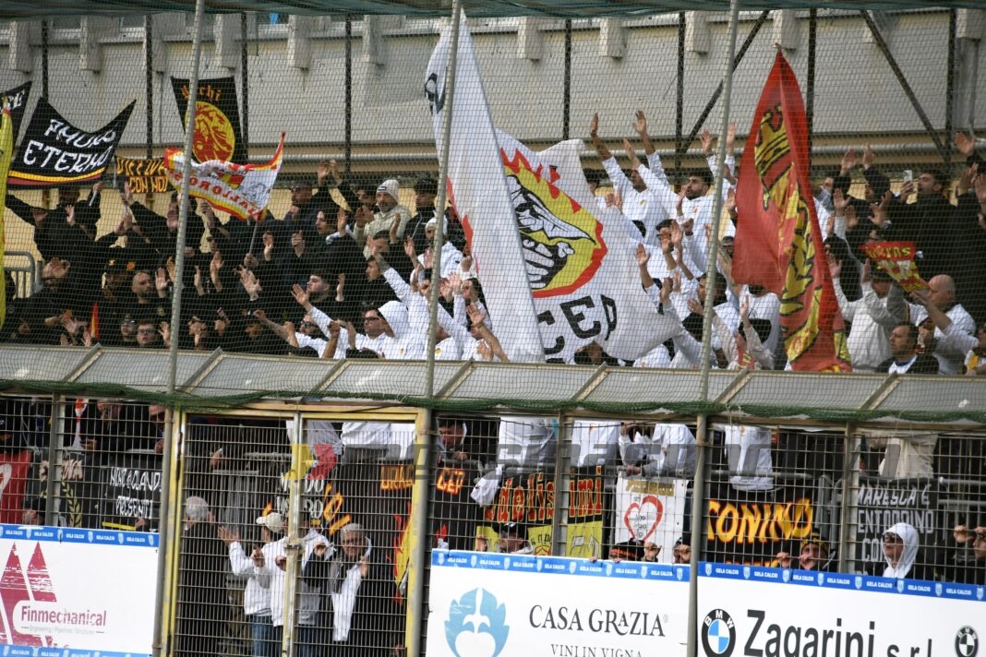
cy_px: 328
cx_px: 493
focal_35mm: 300
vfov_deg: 4.6
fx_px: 8216
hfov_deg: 6.9
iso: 1250
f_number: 6
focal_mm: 200
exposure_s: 1/800
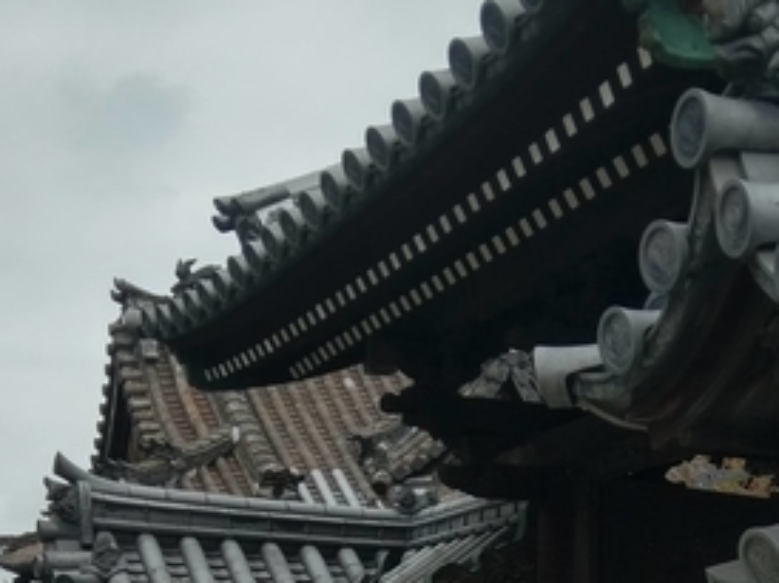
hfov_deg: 25.5
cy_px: 785
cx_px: 517
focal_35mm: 76
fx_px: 1709
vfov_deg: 17.9
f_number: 1.8
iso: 100
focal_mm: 4.58
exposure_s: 1/3310
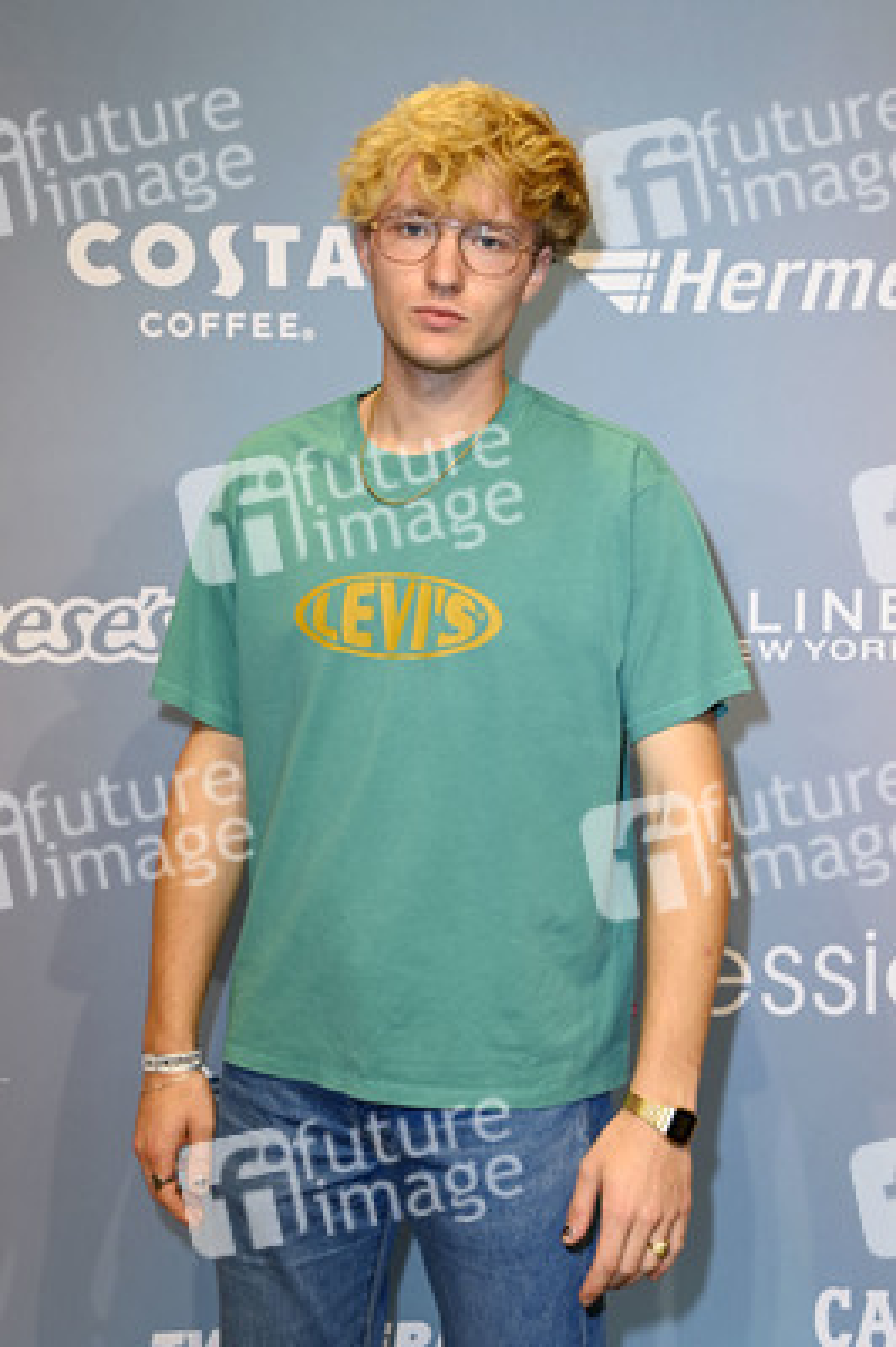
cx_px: 448
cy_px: 674
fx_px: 2319
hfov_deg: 21.9
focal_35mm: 62
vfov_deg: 32.4
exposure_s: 1/160
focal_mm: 62
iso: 400
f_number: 5.6
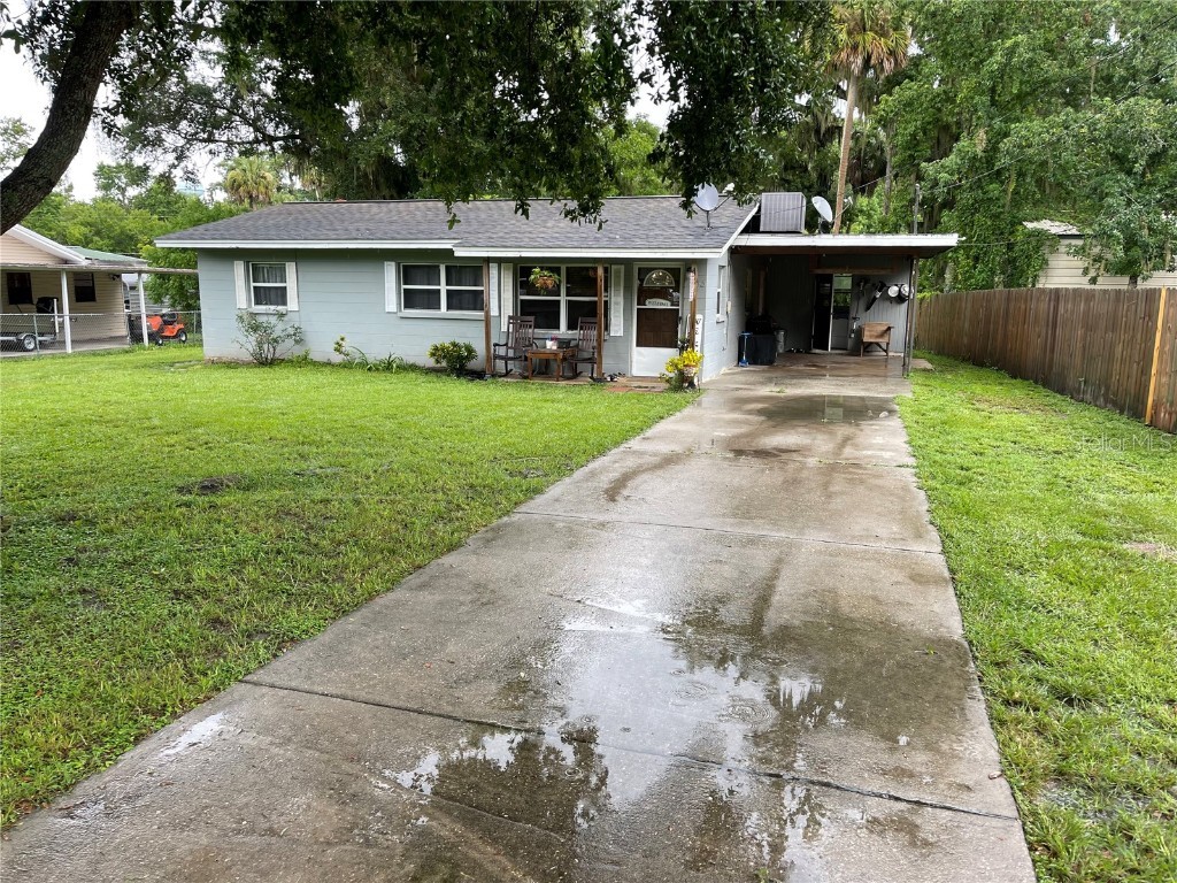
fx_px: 850
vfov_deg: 54.9
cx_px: 588
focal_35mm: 25
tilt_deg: -12.6
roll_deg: -1.2
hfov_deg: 69.4
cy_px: 442
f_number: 1.6
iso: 32
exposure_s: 1/167
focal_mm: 5.1
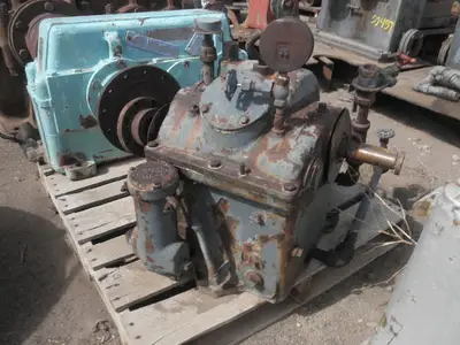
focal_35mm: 28
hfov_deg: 63.4
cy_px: 172
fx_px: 372
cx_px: 230
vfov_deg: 49.7
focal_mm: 5
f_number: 8.5
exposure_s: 1/80
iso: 64
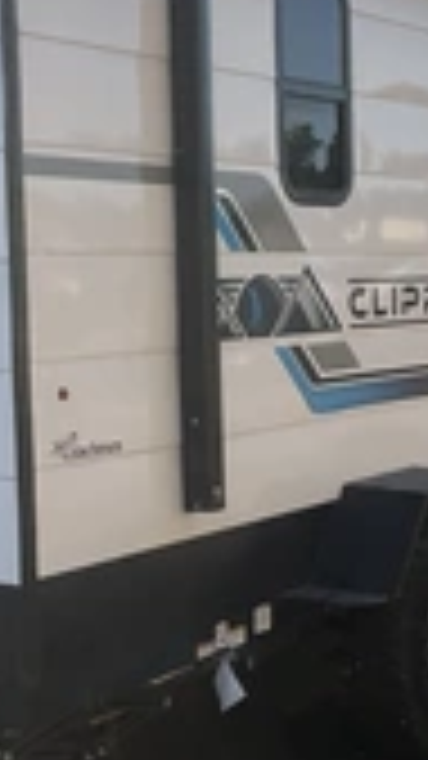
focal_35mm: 75
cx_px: 95
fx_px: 1514
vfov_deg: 28.2
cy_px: 355
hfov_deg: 16.0
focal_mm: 3
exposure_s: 1/1534
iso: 25
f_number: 1.8
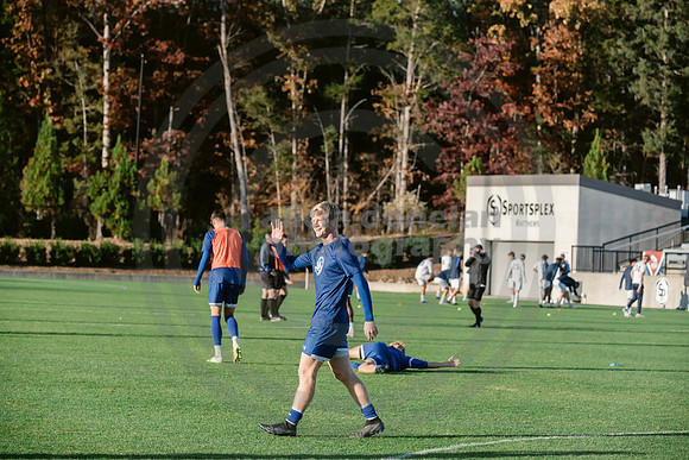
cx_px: 344
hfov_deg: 13.2
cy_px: 230
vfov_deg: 8.9
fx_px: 2967
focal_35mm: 155
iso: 1250
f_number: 6.3
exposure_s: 1/4000
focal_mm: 155
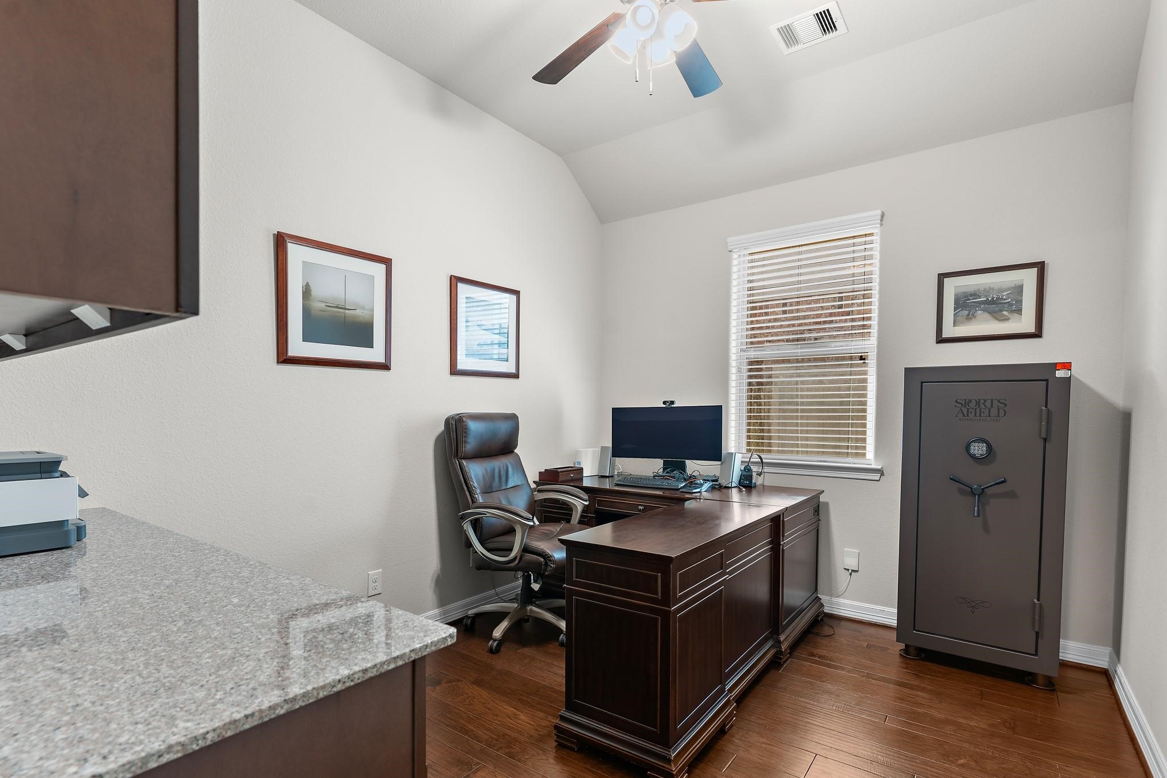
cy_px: 389
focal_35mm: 17
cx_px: 584
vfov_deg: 70.4
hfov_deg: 93.3
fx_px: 551
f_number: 5.6
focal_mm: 17
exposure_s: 1/25
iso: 100
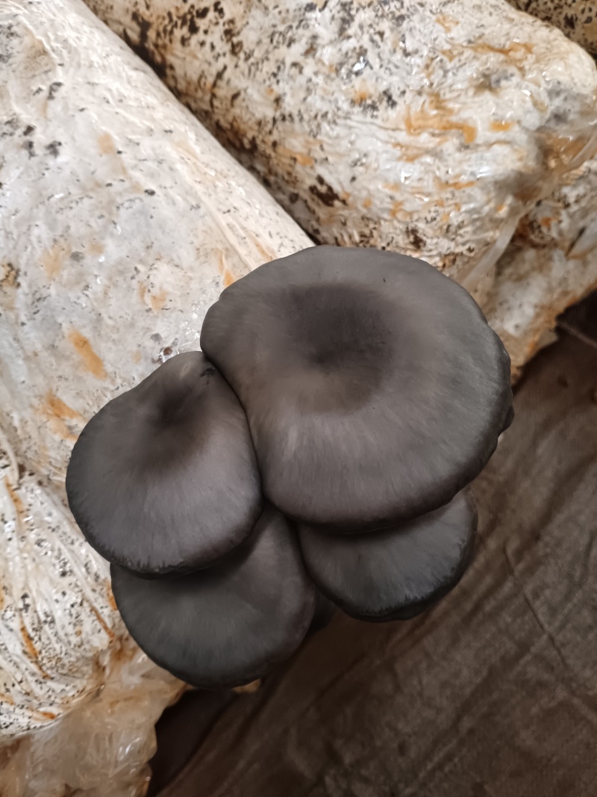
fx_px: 621
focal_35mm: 27
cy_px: 398
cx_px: 298
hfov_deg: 51.3
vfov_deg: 65.3
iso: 2924
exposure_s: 1/100
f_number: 1.8
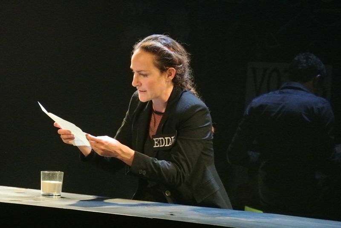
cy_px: 114
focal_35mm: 200
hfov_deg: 10.3
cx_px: 170
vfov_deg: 6.9
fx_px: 1896
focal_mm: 74.3
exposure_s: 1/160
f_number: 4.8
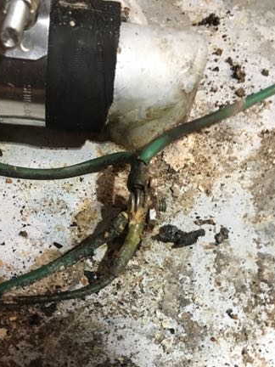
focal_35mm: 43
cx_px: 98
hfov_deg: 33.4
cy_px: 265
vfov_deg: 42.8
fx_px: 455
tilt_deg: -57.4
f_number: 2.2
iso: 200
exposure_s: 1/24
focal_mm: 4.15
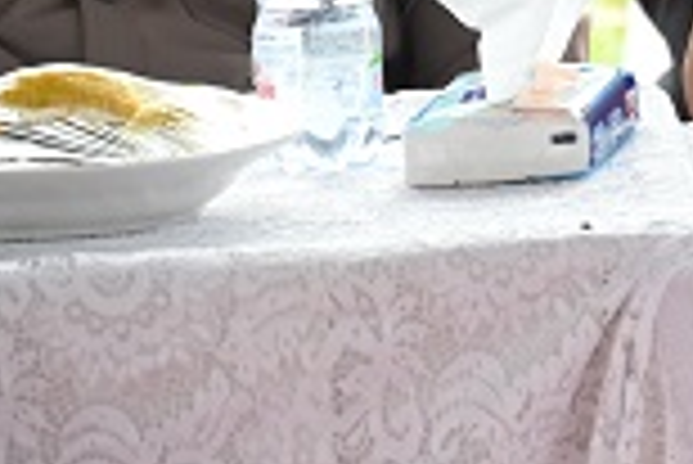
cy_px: -401
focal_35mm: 488
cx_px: 1206
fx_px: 9403
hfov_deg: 4.2
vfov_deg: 2.8
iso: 1600
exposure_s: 1/160
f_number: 6.3
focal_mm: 125
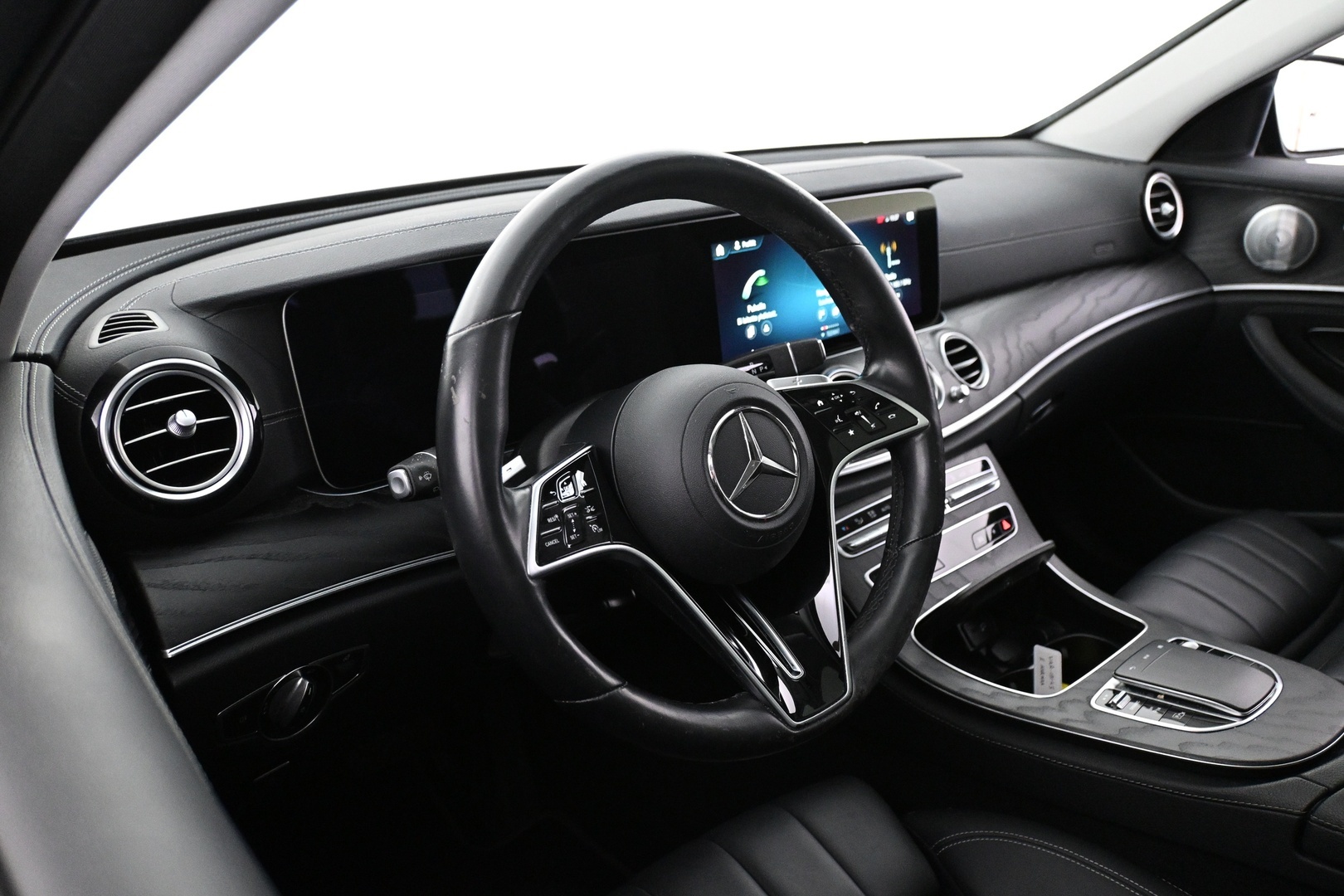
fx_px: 1092
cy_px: 448
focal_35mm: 29
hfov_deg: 63.2
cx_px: 672
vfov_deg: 44.6
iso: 4000
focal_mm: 19.5
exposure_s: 1/40
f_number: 3.8
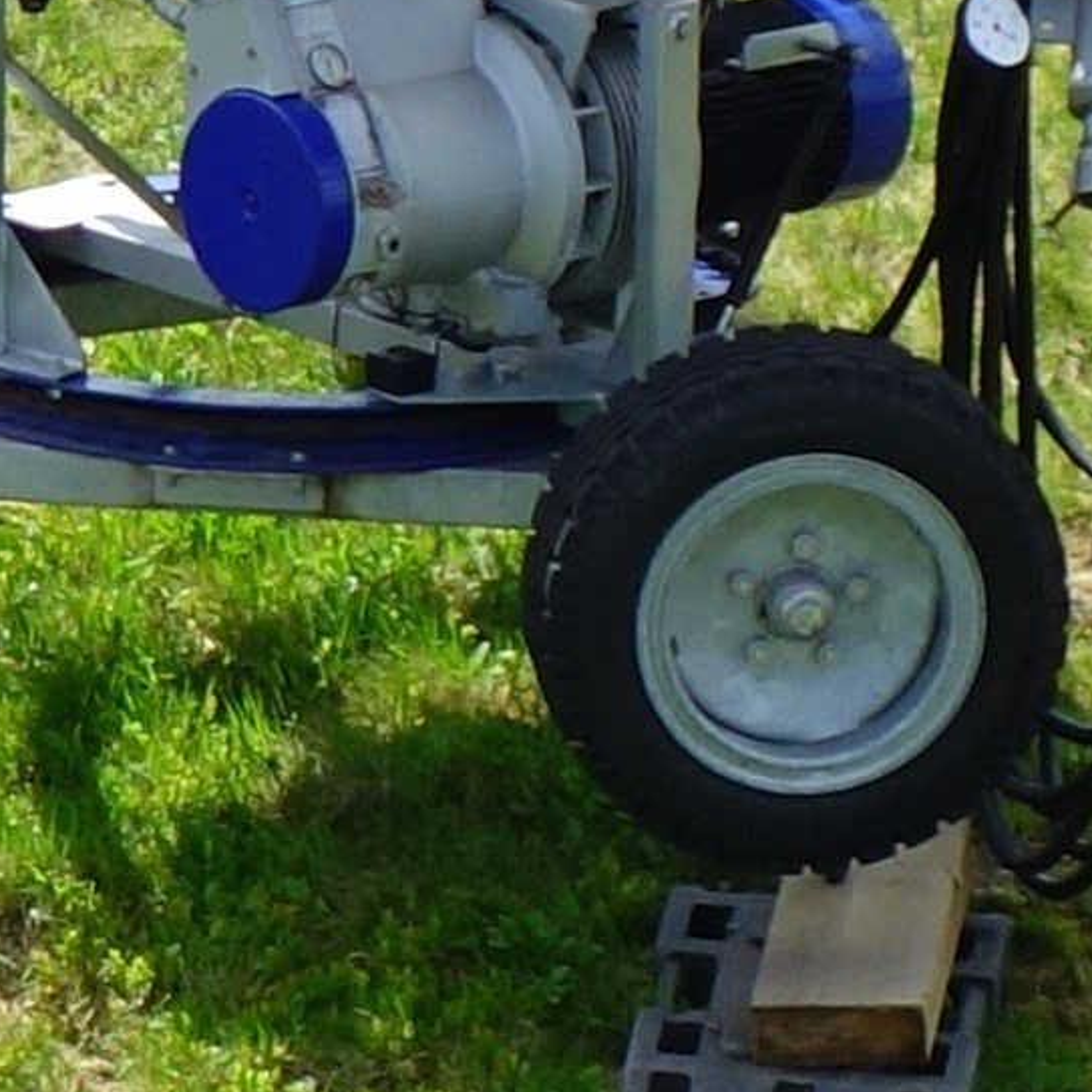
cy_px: 583
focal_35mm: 659
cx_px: -225
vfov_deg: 2.7
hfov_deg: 2.7
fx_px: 23520
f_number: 4
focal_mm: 28.5
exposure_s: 1/640
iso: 125
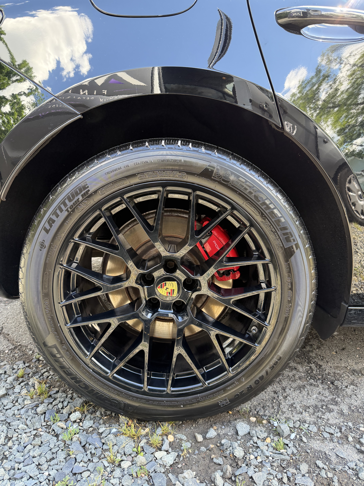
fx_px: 336
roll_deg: -0.5
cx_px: 182
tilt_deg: -10.7
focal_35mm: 24
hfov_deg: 56.8
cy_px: 243
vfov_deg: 71.6
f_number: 1.78
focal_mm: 6.76
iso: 160
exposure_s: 1/162
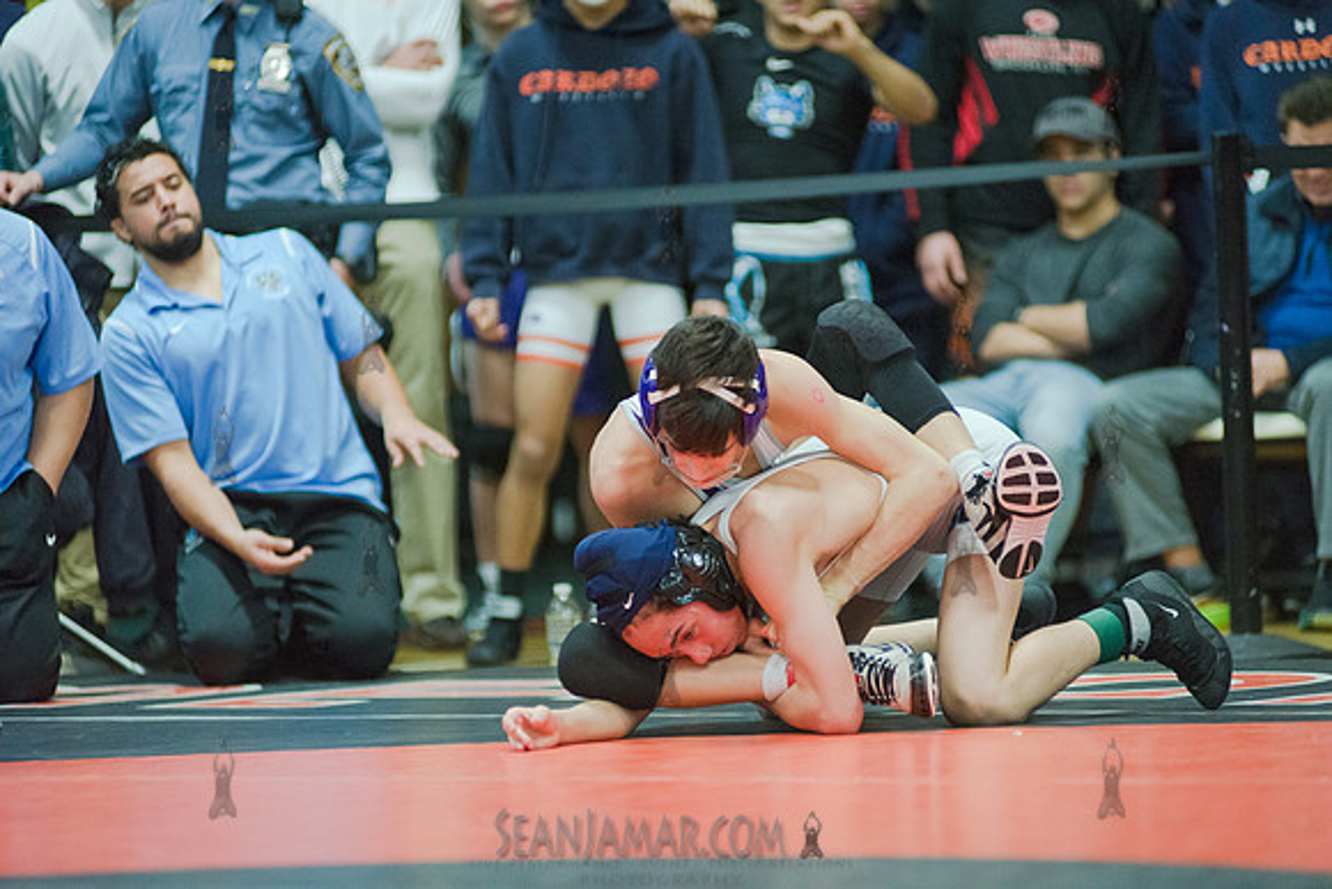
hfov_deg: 10.3
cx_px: 666
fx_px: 7401
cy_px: 444
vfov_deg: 6.9
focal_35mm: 200
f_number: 2.8
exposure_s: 1/320
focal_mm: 200
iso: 4000
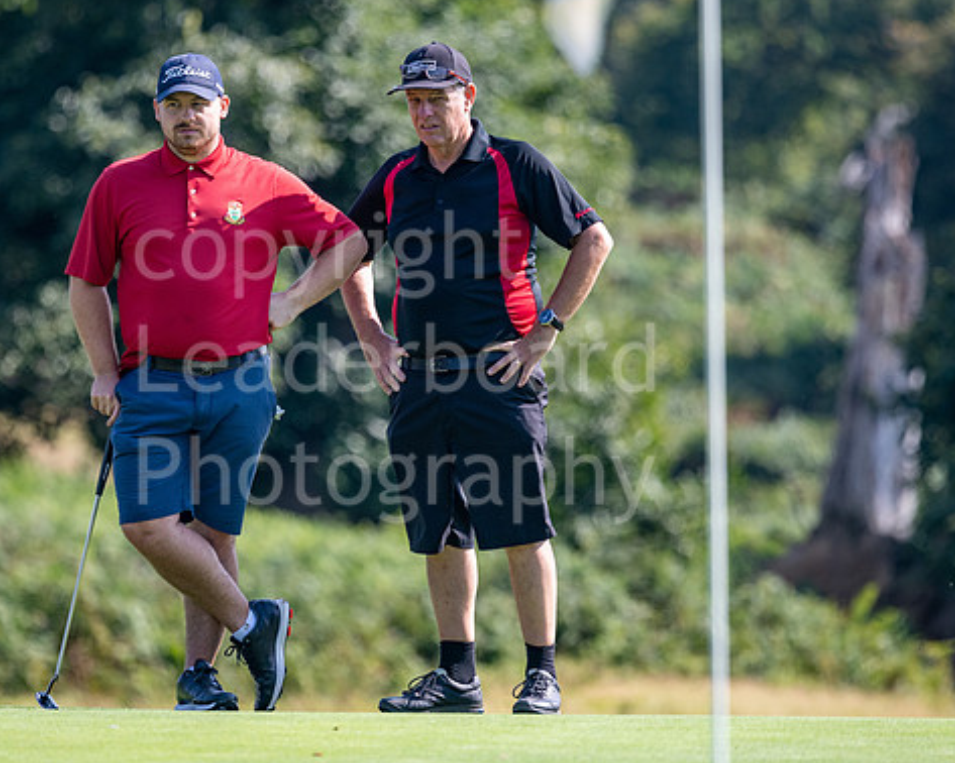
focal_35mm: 518
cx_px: 400
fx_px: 14635
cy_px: 377
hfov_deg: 3.7
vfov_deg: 3.0
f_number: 4
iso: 200
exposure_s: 1/1000
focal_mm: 300
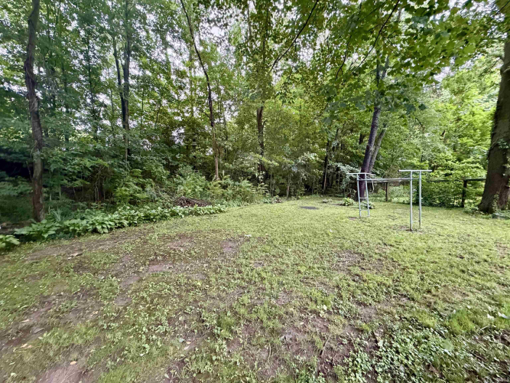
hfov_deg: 102.1
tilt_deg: -4.8
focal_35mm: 14
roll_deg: -0.7
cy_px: 192
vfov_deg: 85.7
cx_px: 255
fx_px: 206
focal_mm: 2.22
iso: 500
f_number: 2.2
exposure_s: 1/60
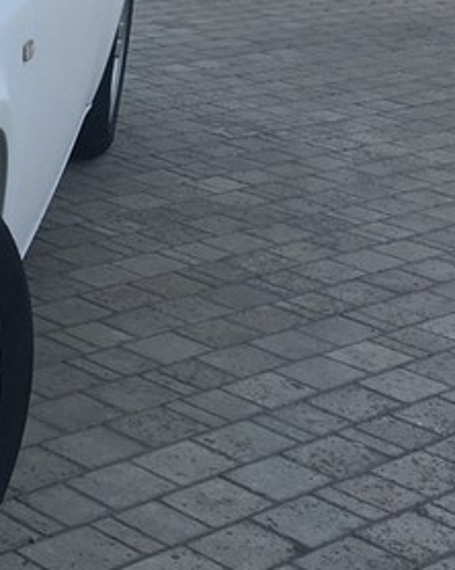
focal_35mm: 94
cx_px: -461
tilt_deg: -13.1
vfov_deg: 20.2
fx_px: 1584
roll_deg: +1.7
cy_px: 148
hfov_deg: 13.8
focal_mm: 4.15
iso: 25
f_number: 2.2
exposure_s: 1/693
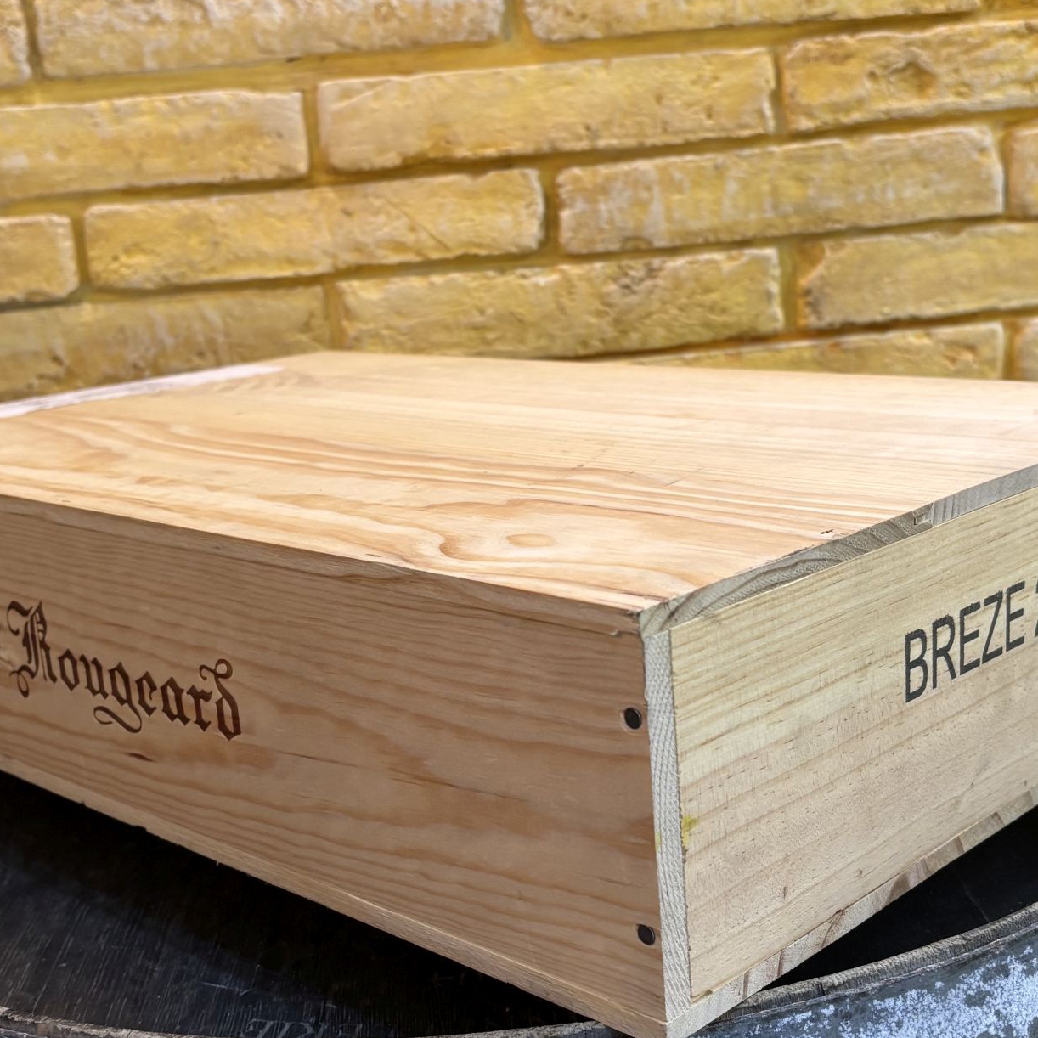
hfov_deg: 36.1
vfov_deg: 36.1
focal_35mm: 47
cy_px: 522
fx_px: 1594
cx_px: 521
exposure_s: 1/50
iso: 200
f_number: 1.6
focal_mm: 5.96
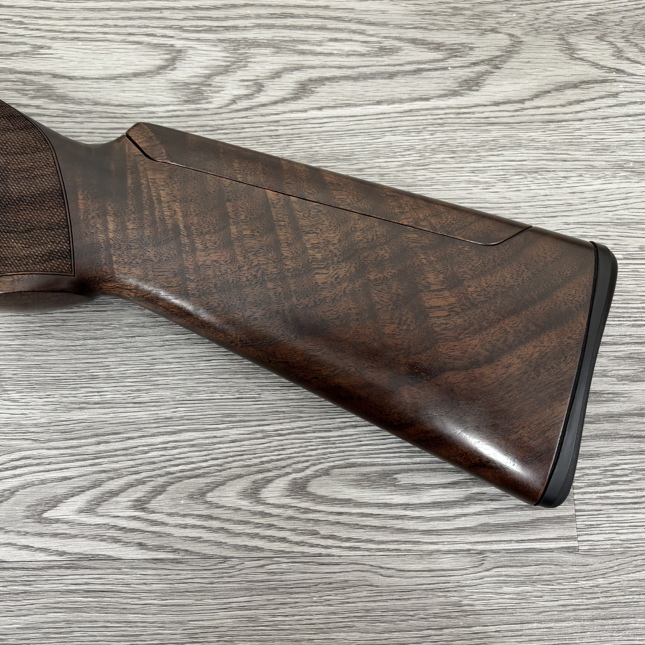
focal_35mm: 31
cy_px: 324
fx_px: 654
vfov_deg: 52.5
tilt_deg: -77.7
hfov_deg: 52.4
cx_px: 279
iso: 125
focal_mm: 5.96
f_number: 1.6
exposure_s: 1/50
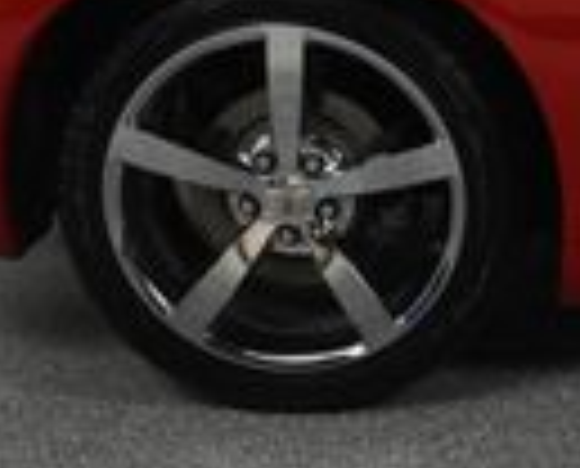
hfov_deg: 11.5
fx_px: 2634
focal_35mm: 153
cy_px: 63
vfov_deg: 10.1
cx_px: 1102
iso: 100
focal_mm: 22
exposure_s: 1/160
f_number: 11
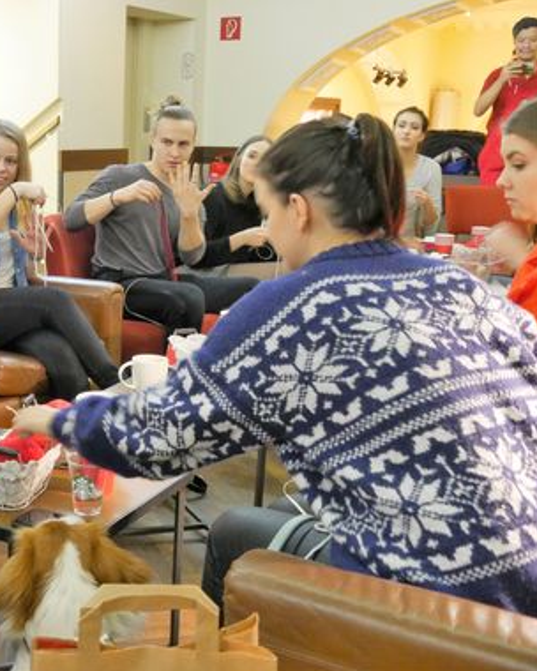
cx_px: 88
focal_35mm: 50
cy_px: 337
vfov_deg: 37.3
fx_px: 993
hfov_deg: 29.4
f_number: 5.6
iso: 3200
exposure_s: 1/10
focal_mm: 19
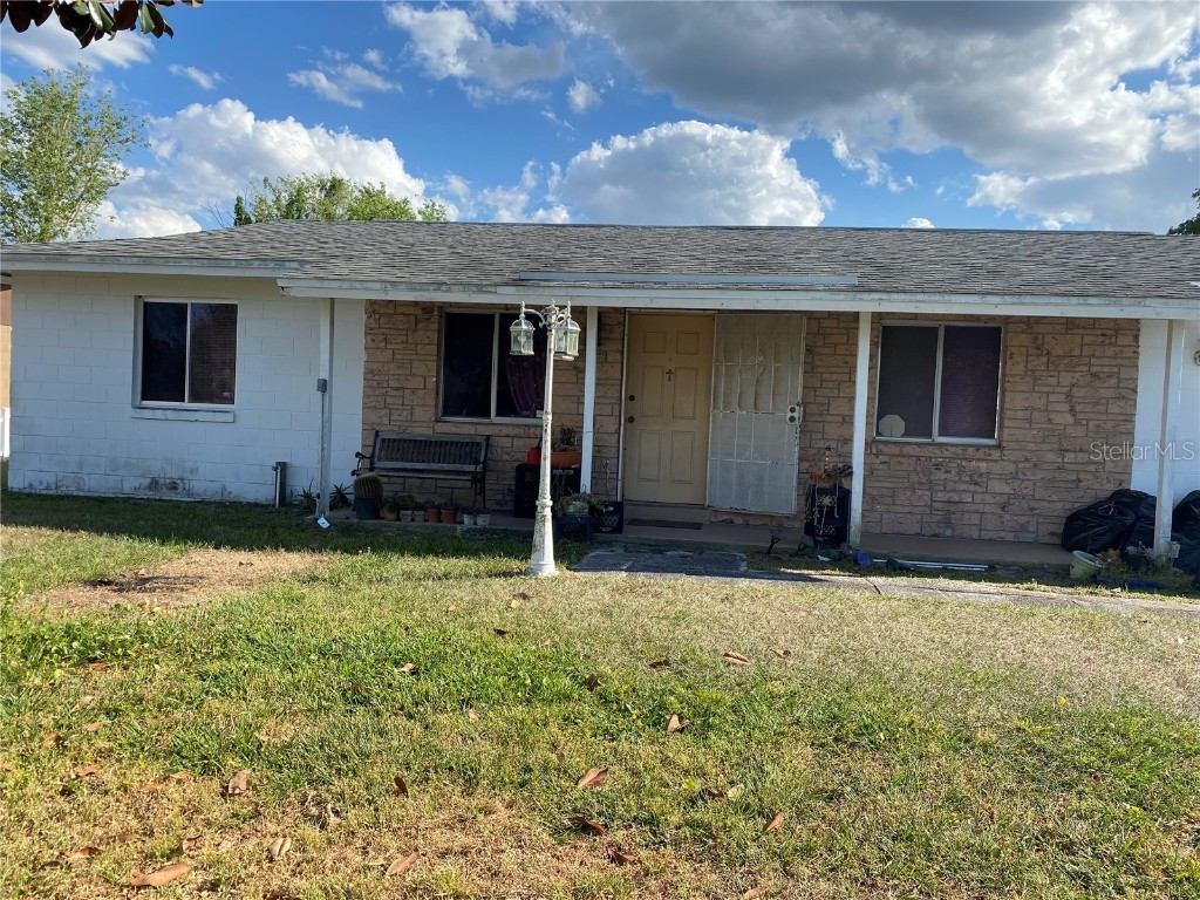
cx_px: 600
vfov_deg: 53.1
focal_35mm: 26
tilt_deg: -0.6
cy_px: 450
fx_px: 901
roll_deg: -2.1
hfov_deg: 67.3
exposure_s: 1/1866
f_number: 1.8
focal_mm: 4.25
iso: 32
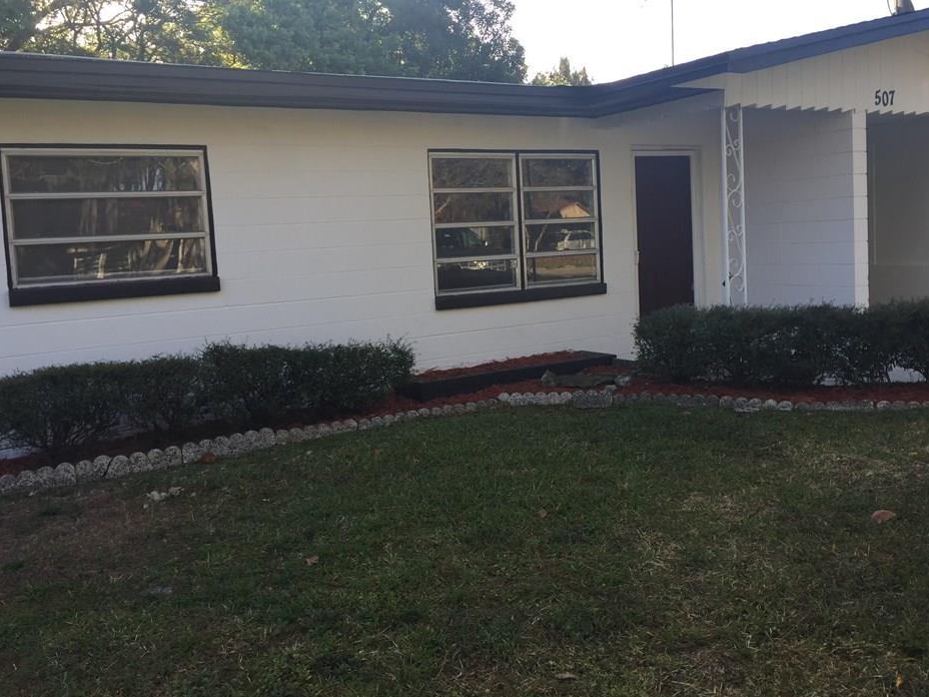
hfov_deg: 56.8
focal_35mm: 32
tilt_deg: -4.4
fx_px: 859
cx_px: 494
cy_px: 319
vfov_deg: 44.1
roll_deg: +1.9
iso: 32
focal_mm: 4.15
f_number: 2.2
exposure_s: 1/408
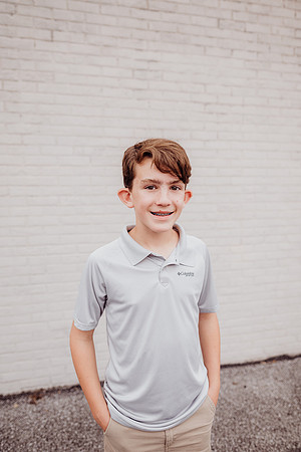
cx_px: 150
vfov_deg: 73.7
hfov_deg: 53.1
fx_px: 301
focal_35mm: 24
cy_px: 226
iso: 200
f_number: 2.5
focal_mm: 24
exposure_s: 1/200
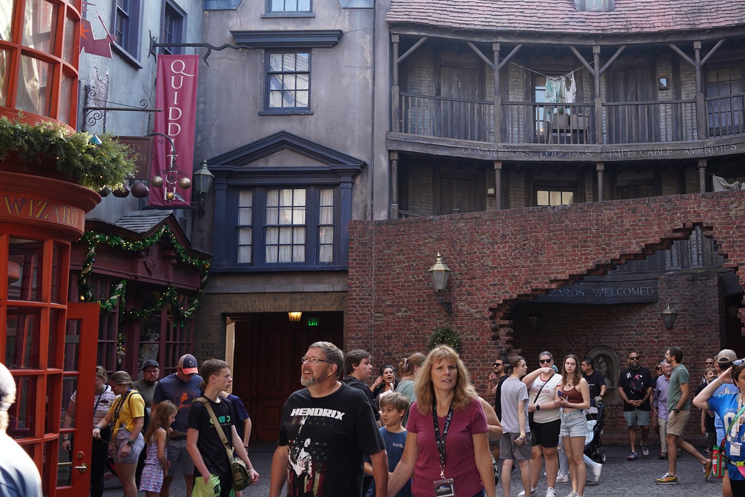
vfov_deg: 29.8
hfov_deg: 42.6
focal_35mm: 45
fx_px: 931
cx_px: 535
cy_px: 198
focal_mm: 28
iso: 200
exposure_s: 1/100
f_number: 5
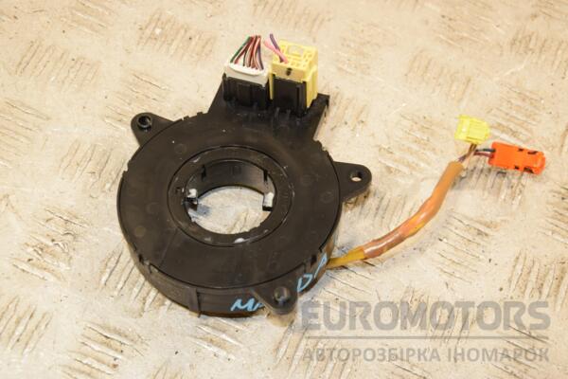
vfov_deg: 15.7
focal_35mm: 87
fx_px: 1373
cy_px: 190
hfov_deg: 23.4
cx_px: 284
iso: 800
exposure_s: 1/200
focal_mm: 58
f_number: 7.1
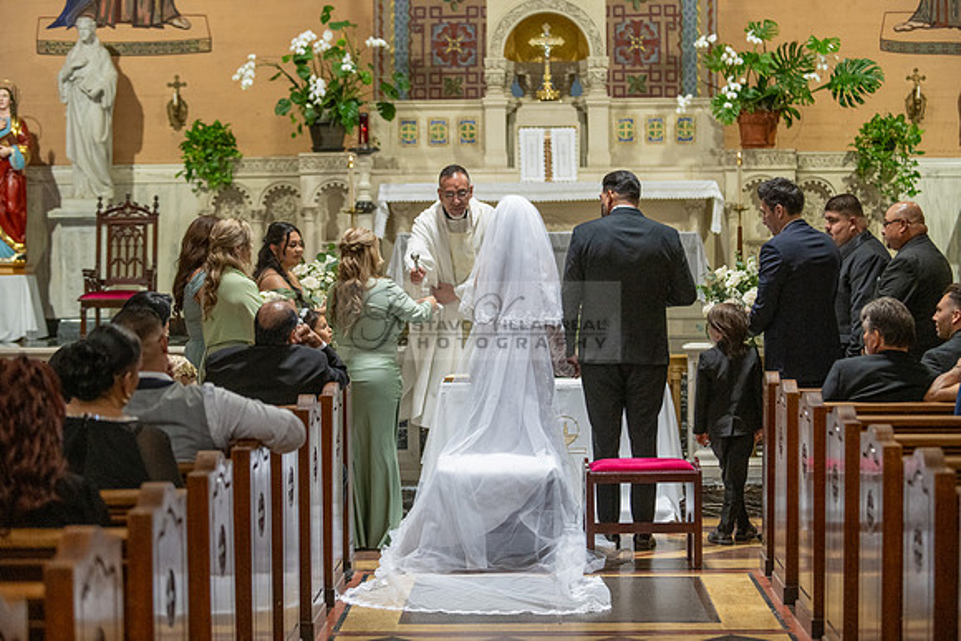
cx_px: 480
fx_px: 2136
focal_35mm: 80
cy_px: 320
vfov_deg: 17.1
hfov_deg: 25.4
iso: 3200
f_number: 2.8
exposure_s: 1/320
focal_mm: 80
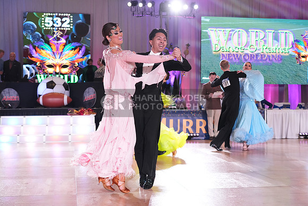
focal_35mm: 57
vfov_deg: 23.8
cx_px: 154
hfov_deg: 35.0
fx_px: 488
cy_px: 103
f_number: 4
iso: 3200
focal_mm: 57
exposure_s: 1/500
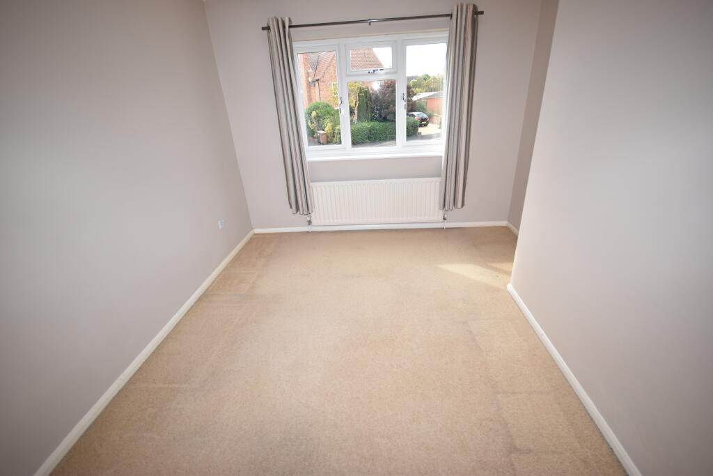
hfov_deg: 100.4
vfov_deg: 77.3
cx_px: 356
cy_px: 238
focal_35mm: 15
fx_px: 297
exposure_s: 1/60
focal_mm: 10
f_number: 4
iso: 100
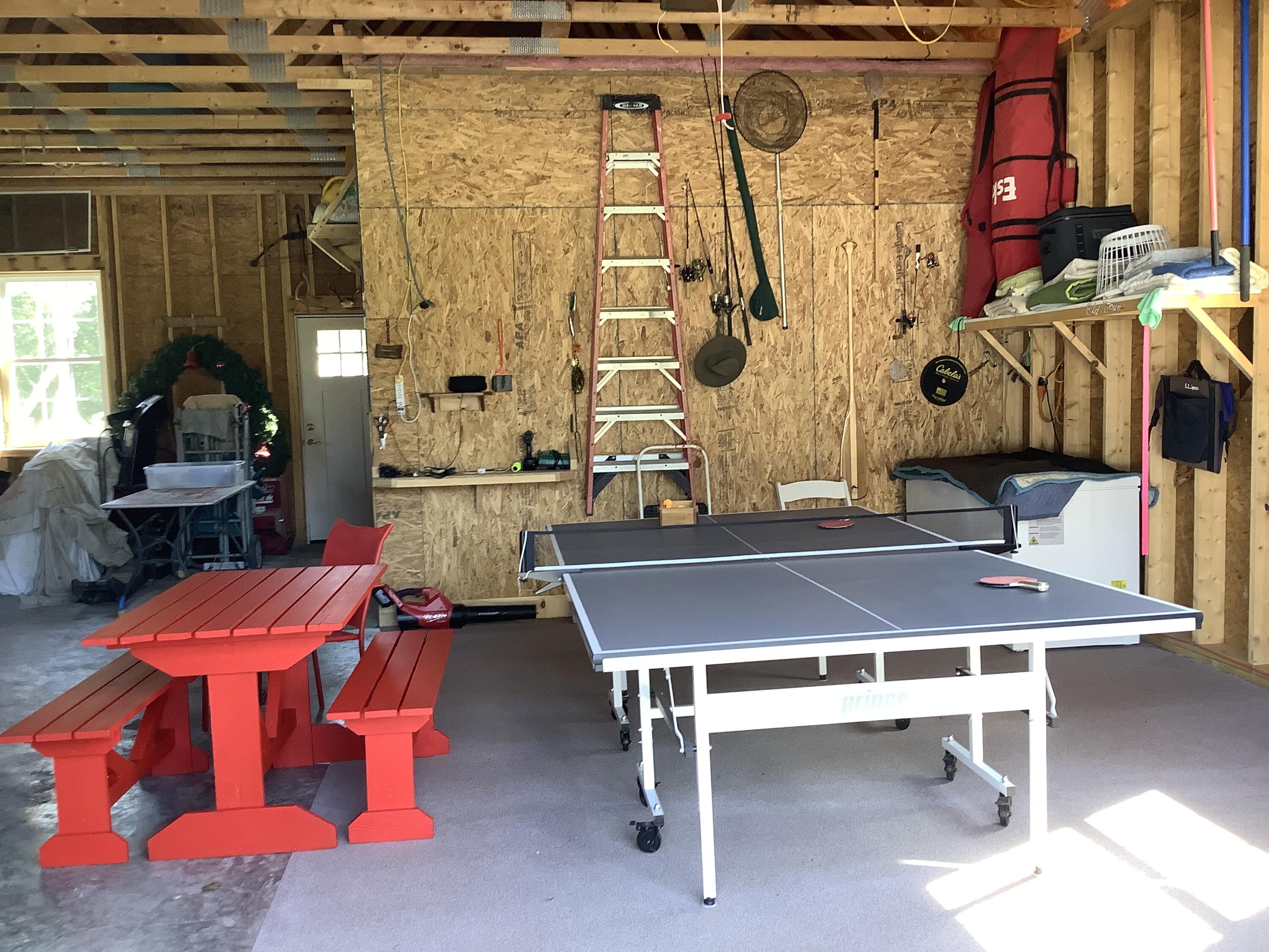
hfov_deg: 58.4
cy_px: 476
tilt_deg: -5.8
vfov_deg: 45.4
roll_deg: +0.9
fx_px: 1136
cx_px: 634
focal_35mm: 31
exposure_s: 1/60
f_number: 2.4
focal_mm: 3.3
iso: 100
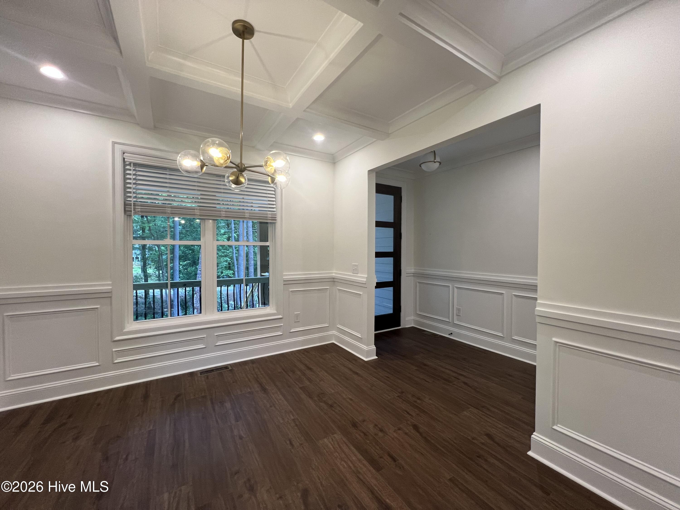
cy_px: 255
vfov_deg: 89.9
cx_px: 340
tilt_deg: -0.5
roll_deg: -0.4
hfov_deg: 106.2
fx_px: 255
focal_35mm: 13
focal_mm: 1.57
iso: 125
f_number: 1.8
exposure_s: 1/120
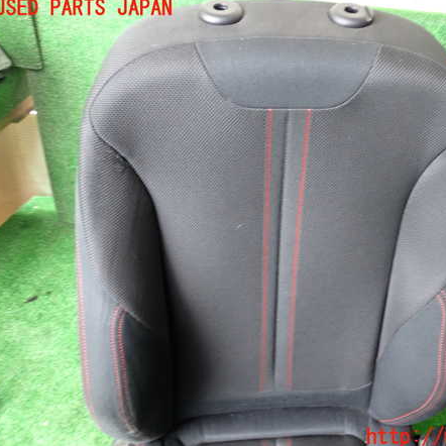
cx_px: 292
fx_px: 525
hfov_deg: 45.5
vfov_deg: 46.0
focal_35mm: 36
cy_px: 223
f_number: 2.3
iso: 250
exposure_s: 1/30
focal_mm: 5.4
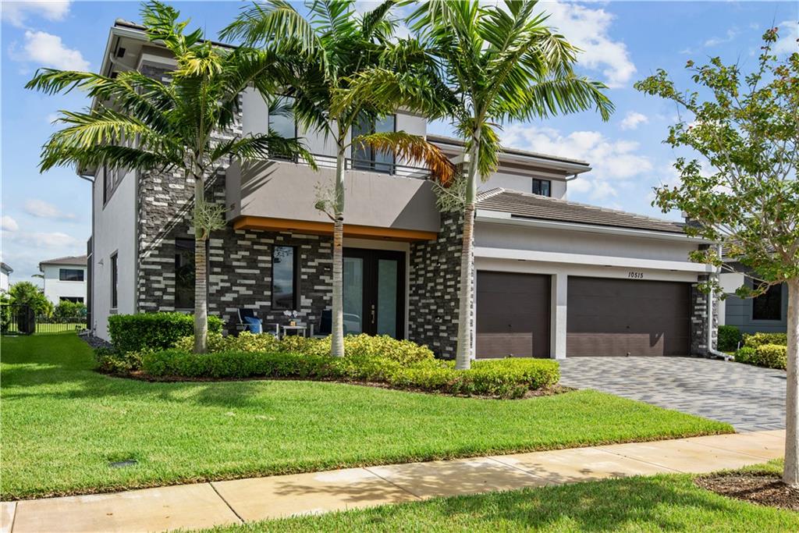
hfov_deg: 63.7
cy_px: 266
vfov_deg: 45.0
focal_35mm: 29
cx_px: 400
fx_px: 644
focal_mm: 29
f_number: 8
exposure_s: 1/640
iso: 250
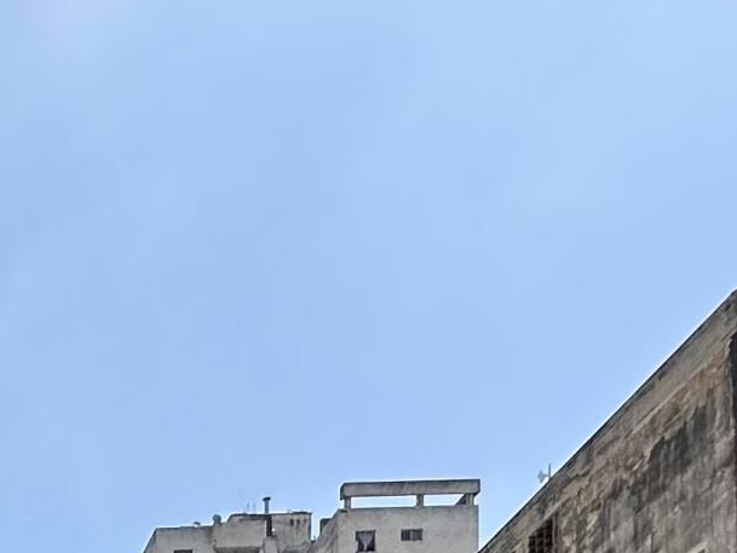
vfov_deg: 14.7
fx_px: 1469
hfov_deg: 23.7
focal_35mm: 69
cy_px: 1288
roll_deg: +0.1
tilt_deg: -0.8
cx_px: -300
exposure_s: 1/1825
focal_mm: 2.22
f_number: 2.2
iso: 50
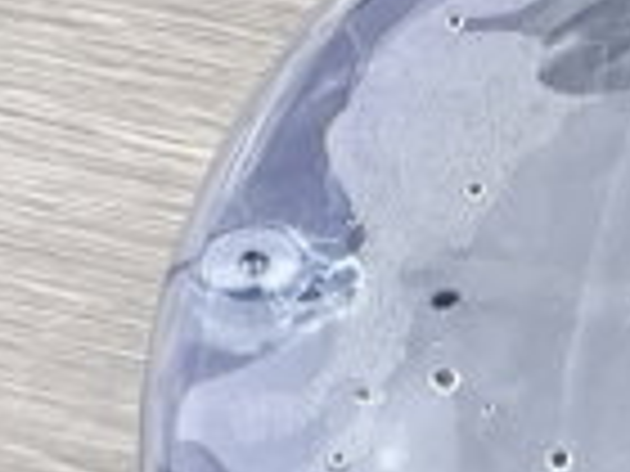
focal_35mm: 491
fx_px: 8936
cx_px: 1483
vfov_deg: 3.0
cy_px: 661
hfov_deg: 4.0
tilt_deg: -47.1
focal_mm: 16.89
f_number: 2.8
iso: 640
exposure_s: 1/55
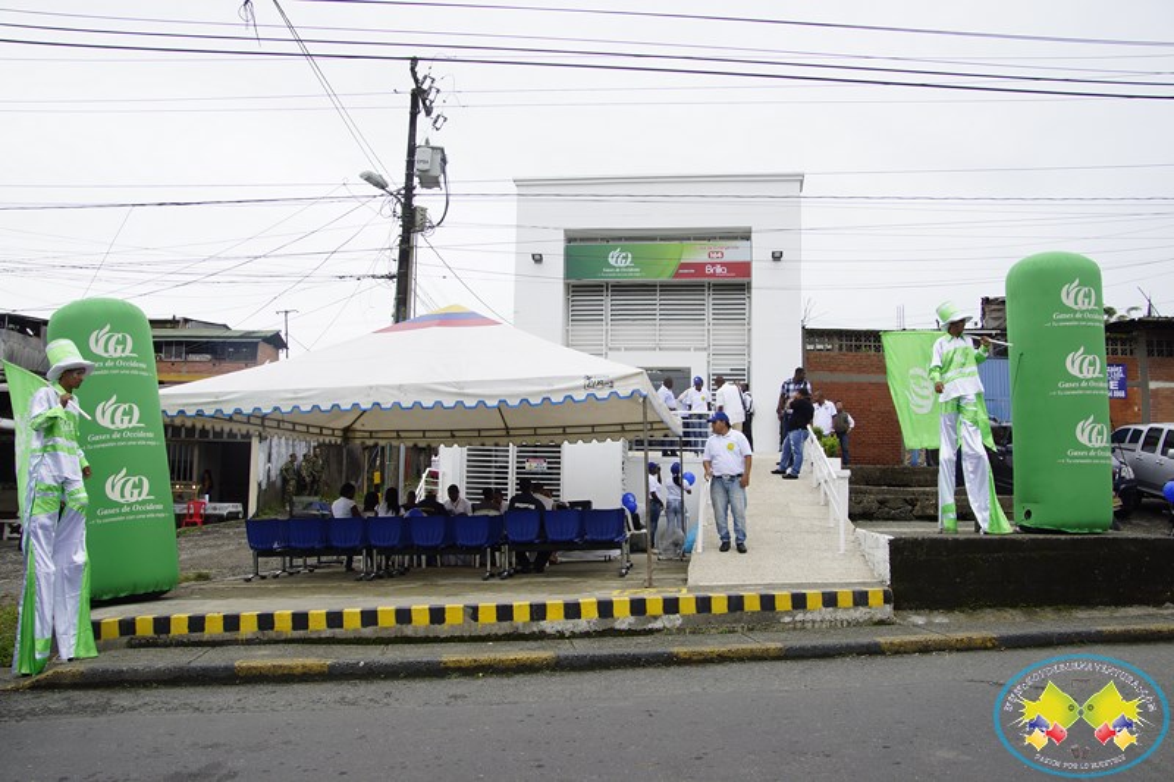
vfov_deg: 43.6
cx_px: 587
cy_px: 391
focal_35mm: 30
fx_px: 978
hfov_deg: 61.9
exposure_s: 1/160
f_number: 7.1
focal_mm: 20
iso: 100
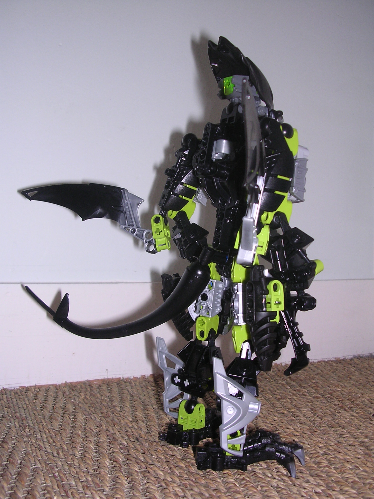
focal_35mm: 38
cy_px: 250
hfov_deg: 37.7
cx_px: 187
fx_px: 547
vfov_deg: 49.0
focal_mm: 5.8
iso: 100
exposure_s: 1/60.1
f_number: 2.8
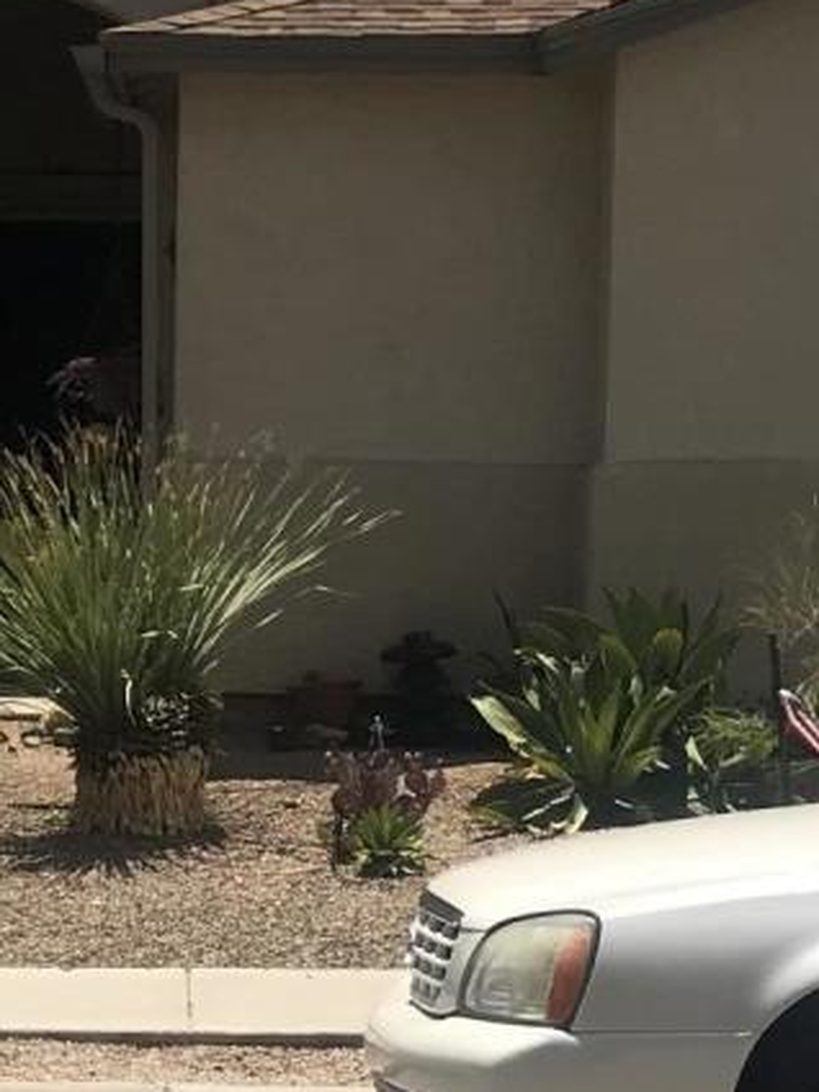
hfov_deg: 11.2
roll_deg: -0.3
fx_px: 4164
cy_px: 937
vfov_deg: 14.8
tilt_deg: -5.6
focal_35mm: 132
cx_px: 116
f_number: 1.8
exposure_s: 1/3300
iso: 20
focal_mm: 3.99
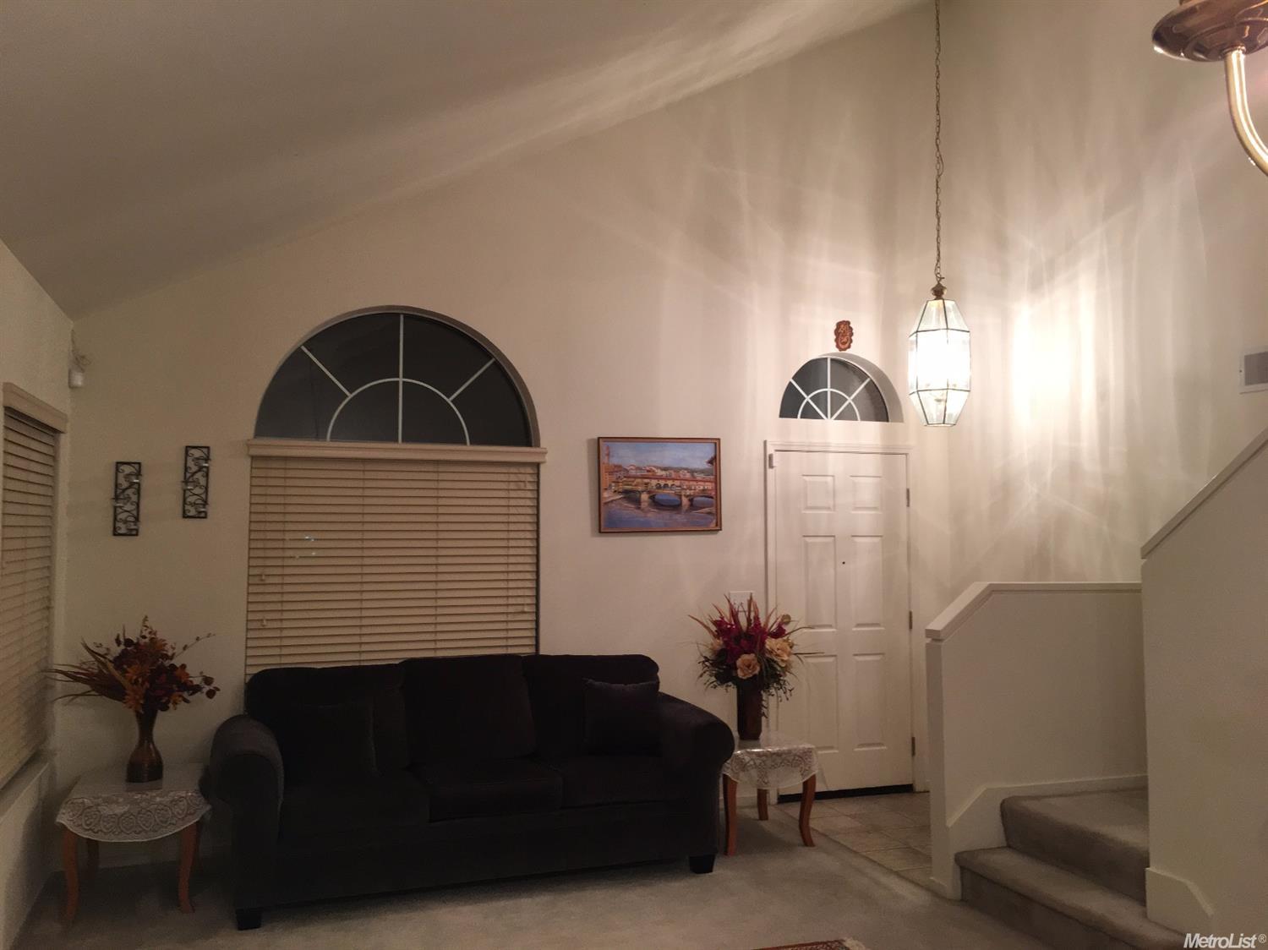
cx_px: 634
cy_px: 475
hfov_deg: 61.7
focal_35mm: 29
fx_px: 1062
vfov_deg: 48.2
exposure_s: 1/30
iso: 80
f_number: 2.2
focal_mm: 4.15
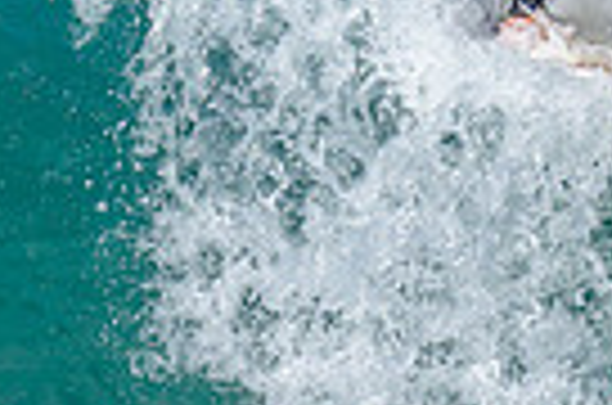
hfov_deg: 0.4
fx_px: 79713
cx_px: 923
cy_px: -90
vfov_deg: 0.3
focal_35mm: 4700
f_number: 6.3
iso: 360
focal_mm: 800
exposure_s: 1/2000
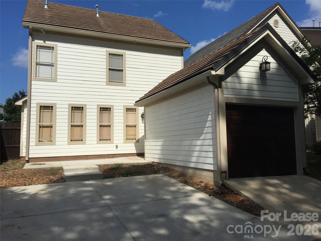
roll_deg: +0.4
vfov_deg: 48.2
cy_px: 120
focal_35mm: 29
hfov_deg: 61.7
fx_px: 269
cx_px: 160
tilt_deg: +3.8
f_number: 2.2
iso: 32
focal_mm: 4.15
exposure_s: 1/5650
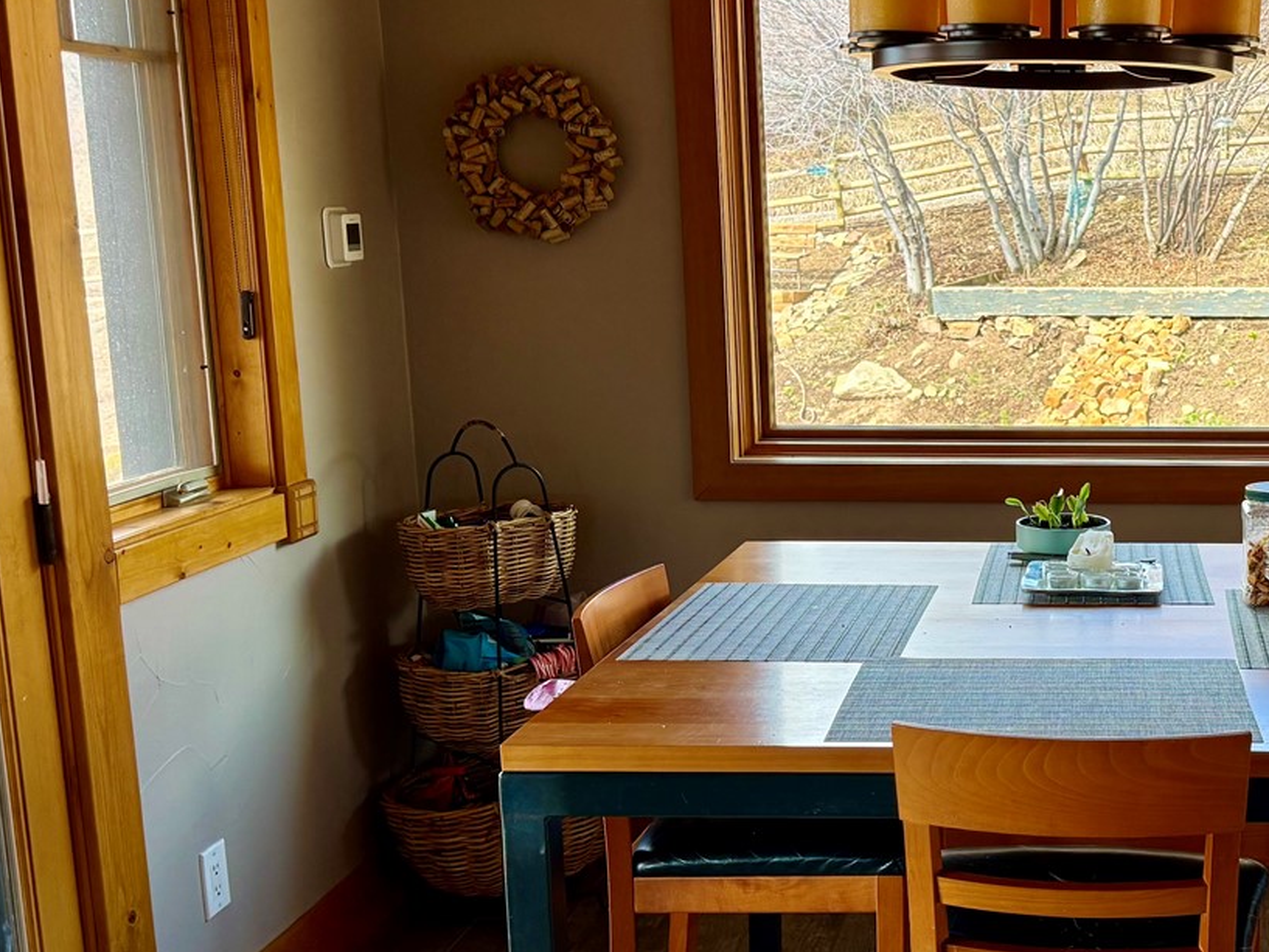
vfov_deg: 30.8
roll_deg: -0.1
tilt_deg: -10.8
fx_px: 1723
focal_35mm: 47
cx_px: 1073
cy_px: 542
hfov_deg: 38.4
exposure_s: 1/183
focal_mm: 6.76
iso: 125
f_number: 1.78
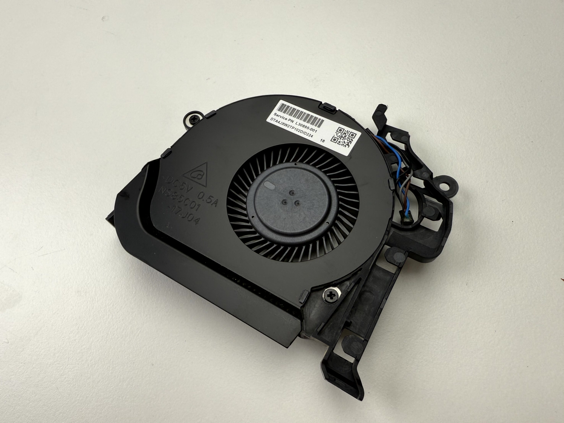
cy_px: 212
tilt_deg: -64.8
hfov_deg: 71.6
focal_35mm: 24
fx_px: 391
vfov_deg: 56.8
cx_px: 282
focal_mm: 2.22
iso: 40
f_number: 2.2
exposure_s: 1/191
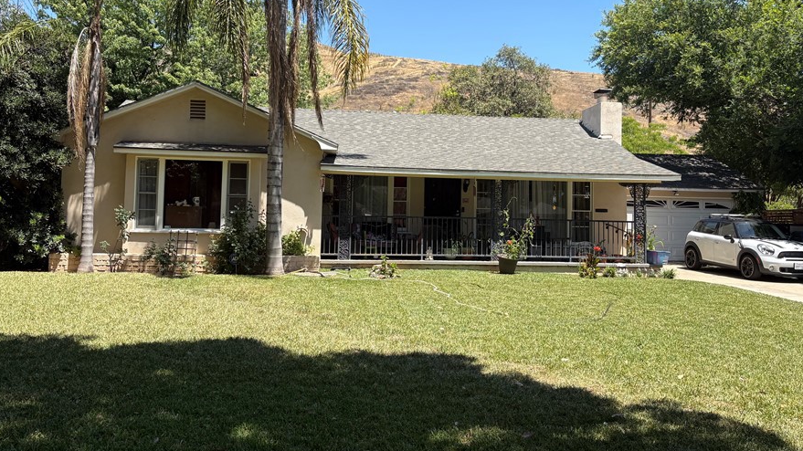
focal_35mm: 33
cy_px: 180
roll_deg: -0.8
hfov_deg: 59.4
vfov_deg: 35.5
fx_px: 702
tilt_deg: +3.0
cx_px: 433
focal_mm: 5.96
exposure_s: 1/1587
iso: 50
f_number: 1.6
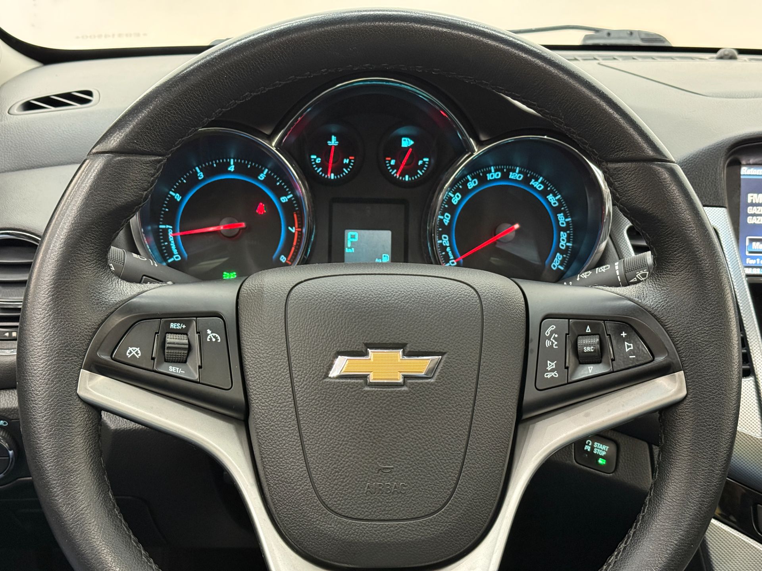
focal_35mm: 48
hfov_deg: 39.7
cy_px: 286
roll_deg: -2.3
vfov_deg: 30.3
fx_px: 1057
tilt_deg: -18.3
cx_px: 381
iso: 500
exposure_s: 1/30
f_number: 1.78
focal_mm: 6.76
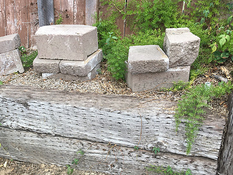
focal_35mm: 42
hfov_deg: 44.6
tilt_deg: -26.2
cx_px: 94
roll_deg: +0.0
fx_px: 283
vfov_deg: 34.3
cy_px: 102
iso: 25
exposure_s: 1/364
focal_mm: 4.15
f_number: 2.2
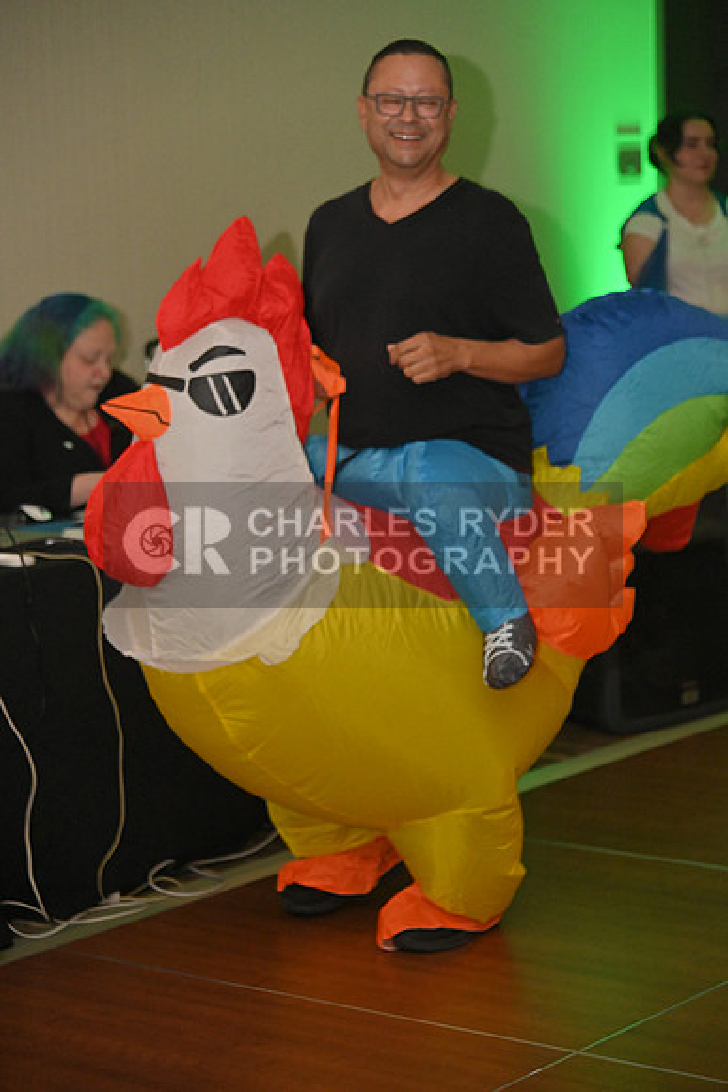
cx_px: 364
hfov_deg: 14.4
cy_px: 546
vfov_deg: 21.5
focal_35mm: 95
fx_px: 2880
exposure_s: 1/320
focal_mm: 95
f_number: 4.5
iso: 4000
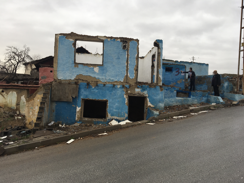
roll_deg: -2.7
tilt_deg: +2.7
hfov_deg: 61.7
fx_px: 204
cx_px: 122
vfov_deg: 48.2
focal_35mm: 29
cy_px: 92
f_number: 2.2
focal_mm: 4.15
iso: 25
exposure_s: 1/801
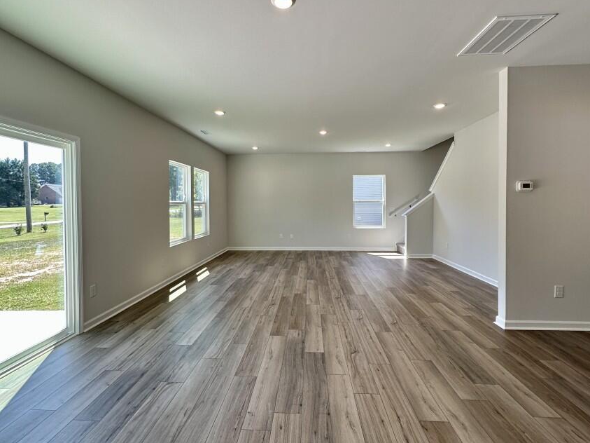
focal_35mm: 17
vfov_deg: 74.6
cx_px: 290
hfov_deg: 91.0
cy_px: 208
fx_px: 290
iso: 64
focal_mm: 2.22
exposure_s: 1/120
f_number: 2.2
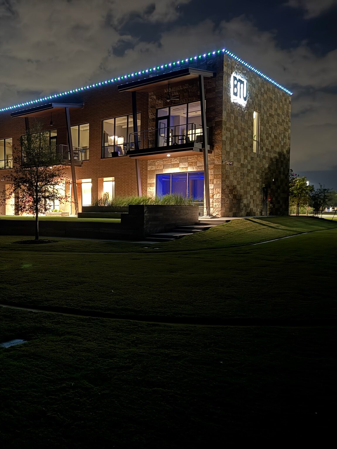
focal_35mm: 24
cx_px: 168
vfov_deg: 71.6
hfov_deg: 56.8
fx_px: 312
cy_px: 224
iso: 1600
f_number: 1.78
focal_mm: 6.76
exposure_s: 1/5
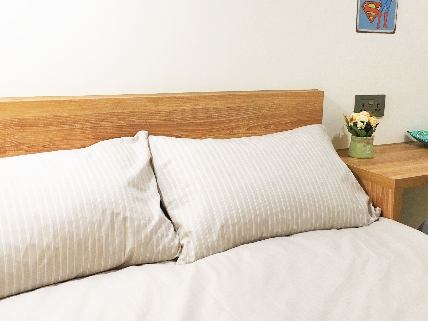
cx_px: 255
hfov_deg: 42.7
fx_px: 544
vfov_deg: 32.8
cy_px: 136
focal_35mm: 44
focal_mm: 4.15
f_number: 2.2
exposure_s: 1/33
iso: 125
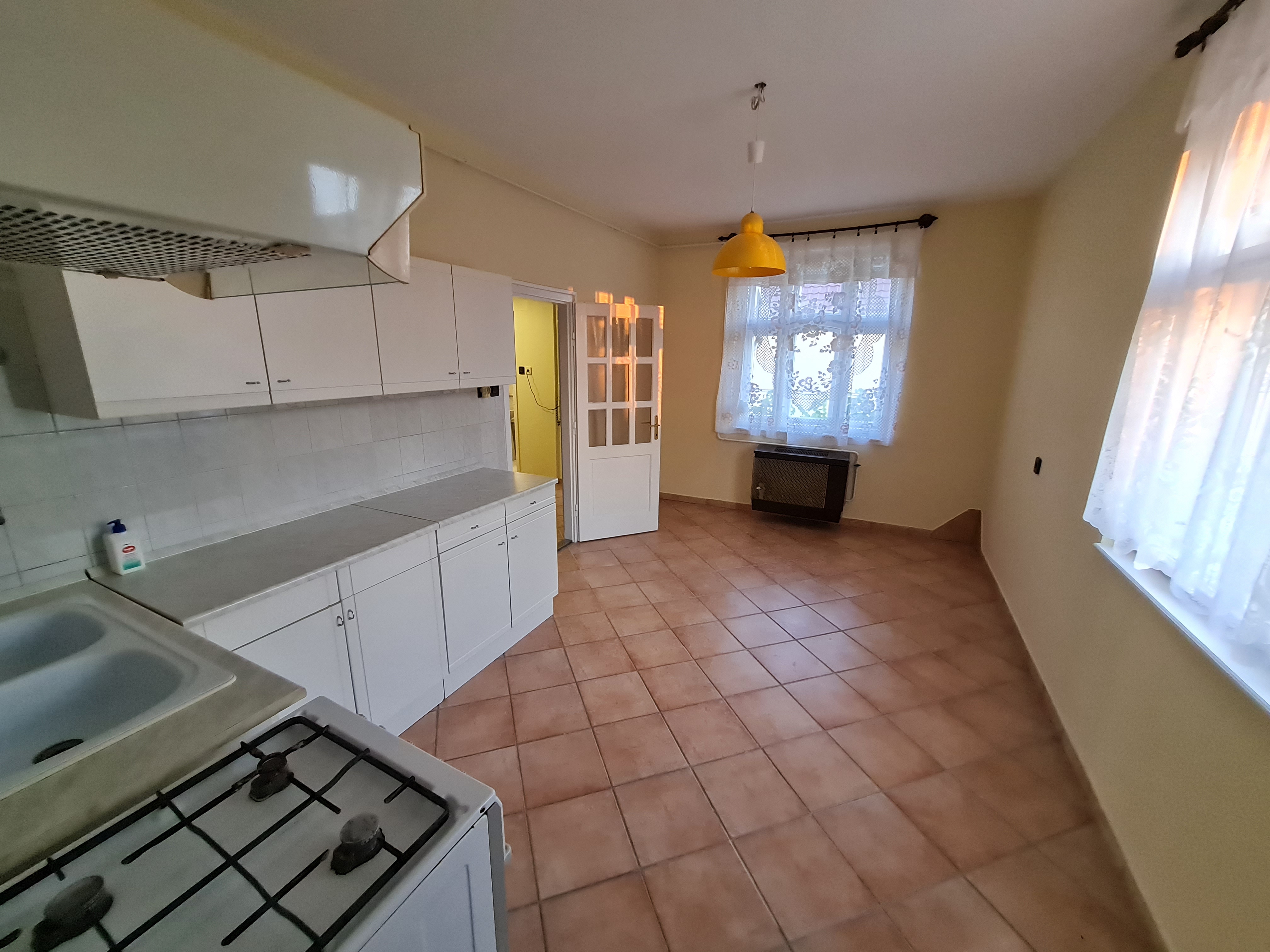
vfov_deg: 89.9
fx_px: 477
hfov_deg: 106.2
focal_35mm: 13
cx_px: 635
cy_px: 476
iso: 400
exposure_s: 1/50
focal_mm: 1.74
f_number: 2.2
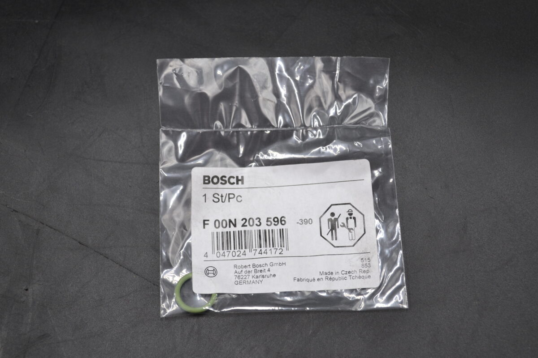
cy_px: 179
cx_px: 269
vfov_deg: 25.1
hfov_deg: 36.9
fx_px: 807
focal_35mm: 54
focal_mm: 36
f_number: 5.3
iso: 400
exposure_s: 1/125
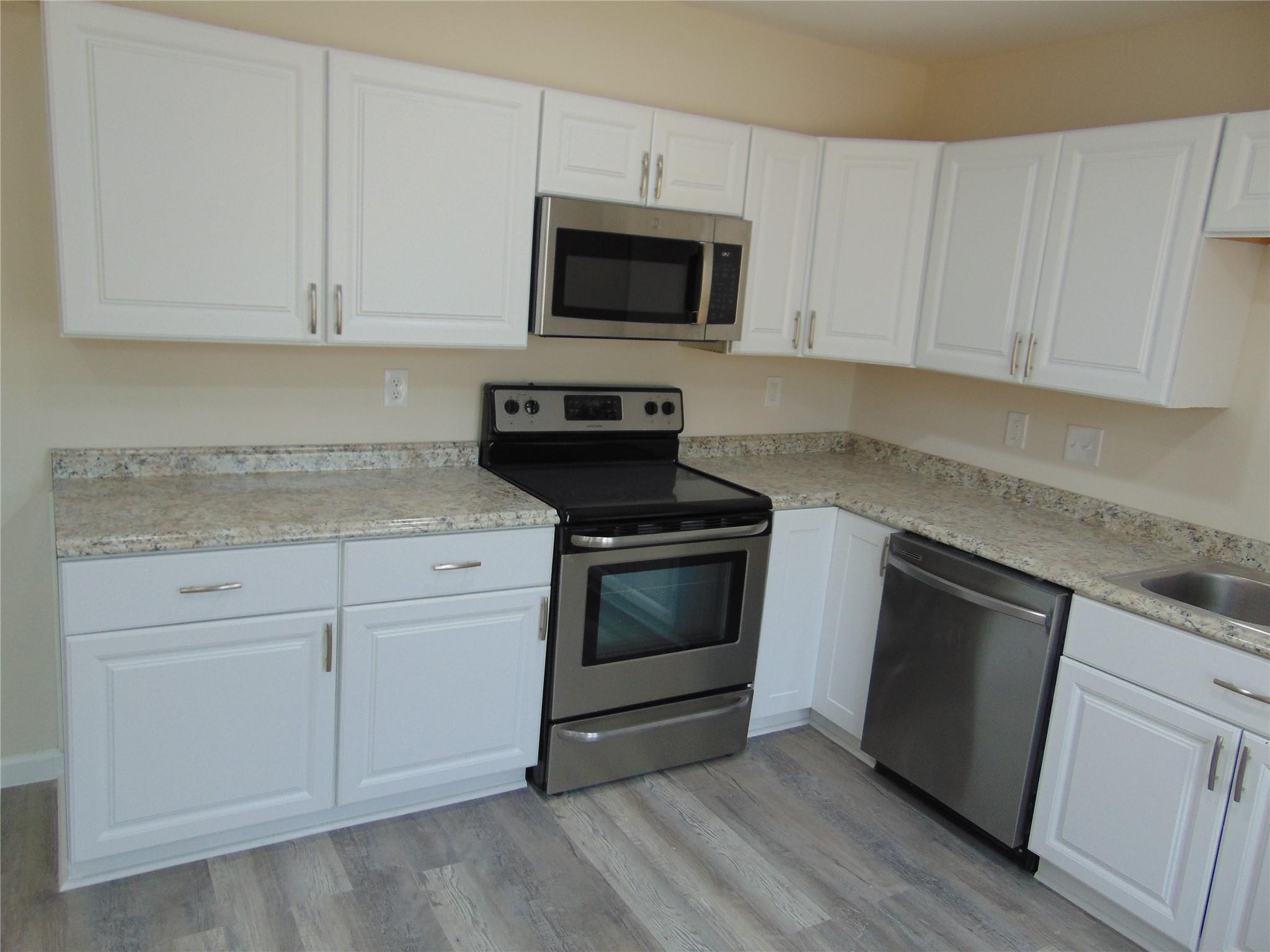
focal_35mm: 25
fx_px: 917
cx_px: 635
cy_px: 476
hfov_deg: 69.4
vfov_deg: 54.9
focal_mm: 4.5
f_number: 3
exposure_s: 1/50
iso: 80
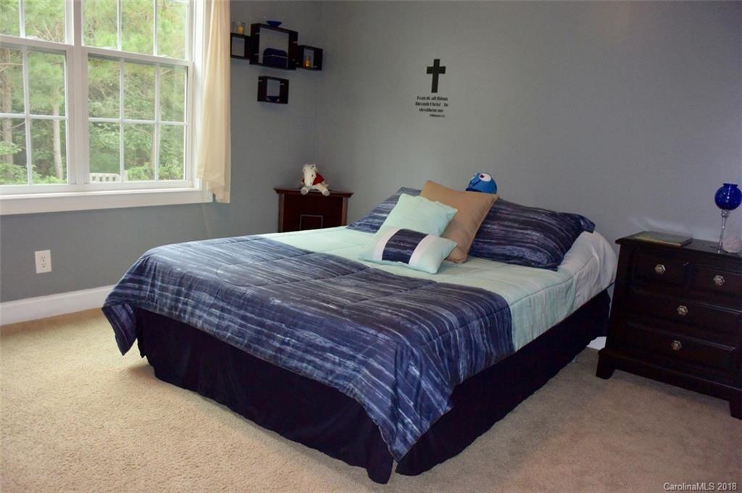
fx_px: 556
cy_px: 246
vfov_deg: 47.9
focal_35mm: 27
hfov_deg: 67.4
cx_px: 371
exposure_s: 1/60
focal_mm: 10
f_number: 3.5
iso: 800
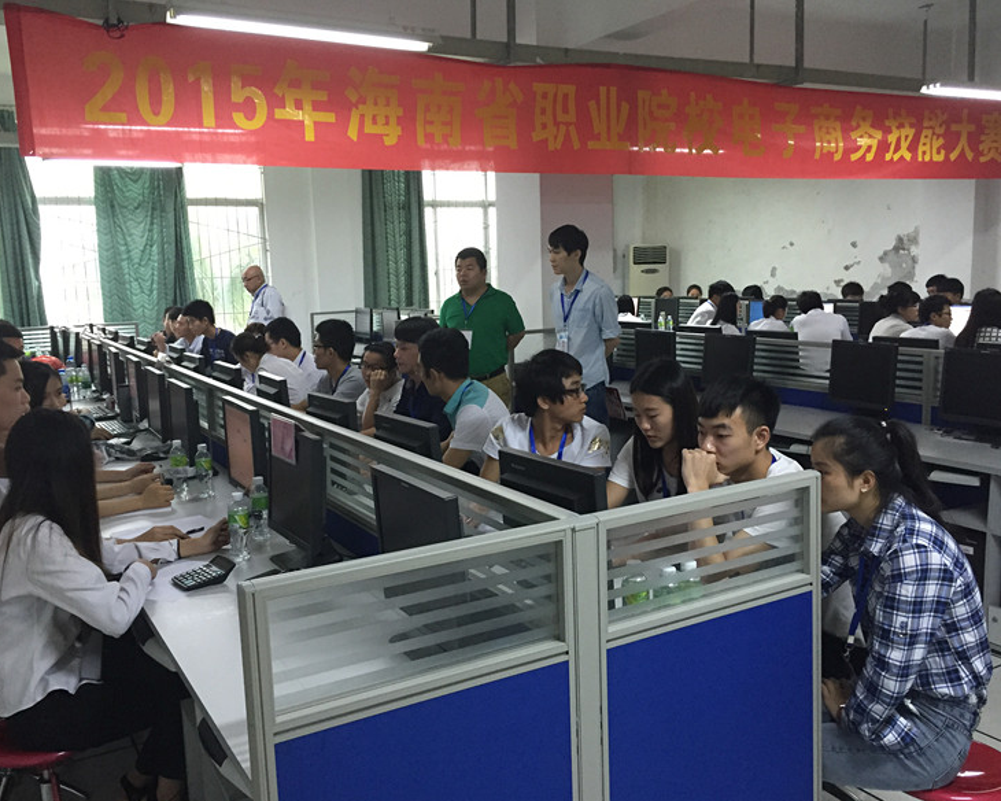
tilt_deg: -7.6
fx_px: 918
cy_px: 410
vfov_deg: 47.1
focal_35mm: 31
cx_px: 485
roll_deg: +1.0
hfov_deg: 57.2
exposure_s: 1/33
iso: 250
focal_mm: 4.15
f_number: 2.2
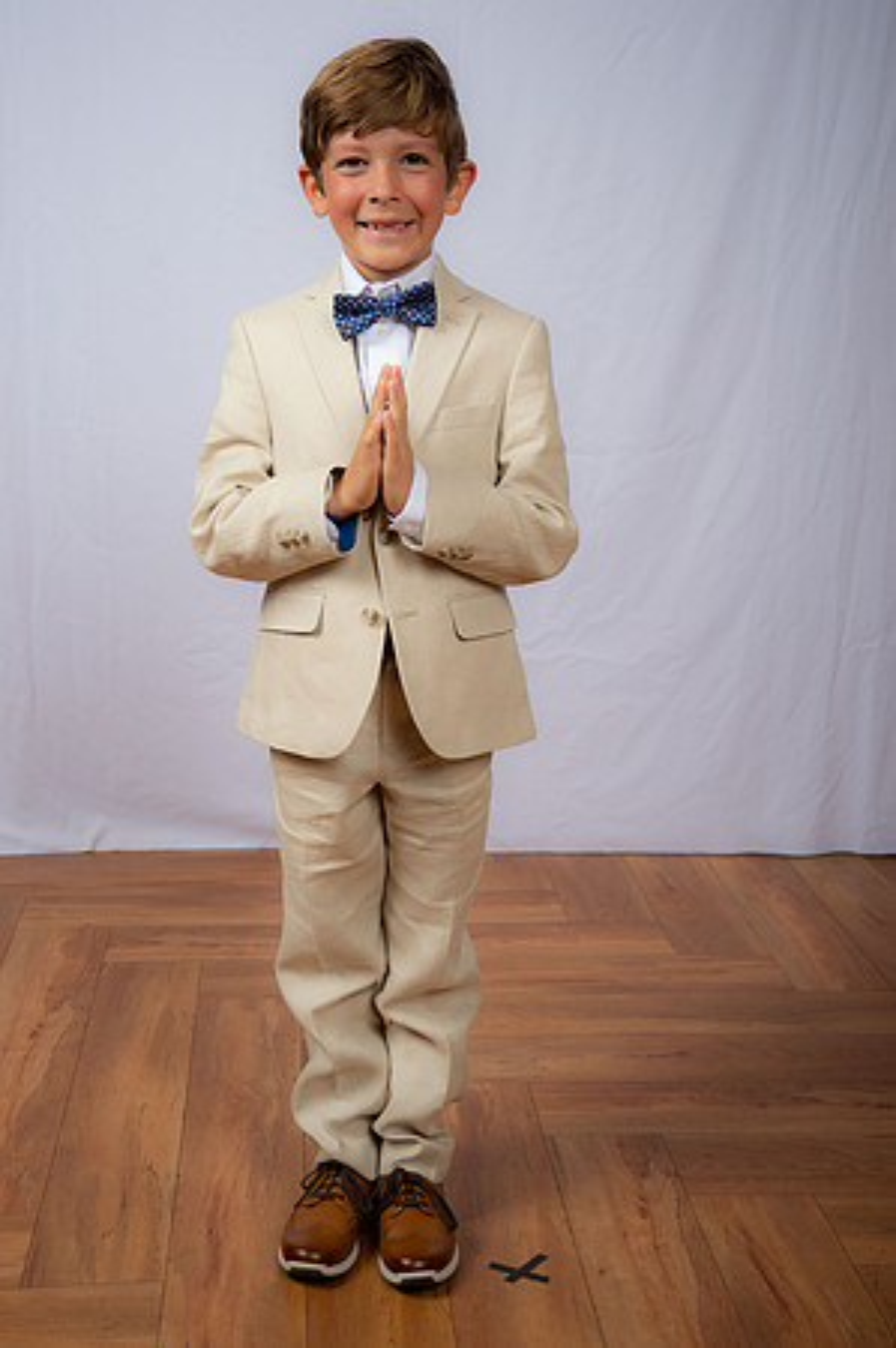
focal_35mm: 50
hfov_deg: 26.9
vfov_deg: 39.6
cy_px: 674
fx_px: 1871
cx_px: 448
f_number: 6.3
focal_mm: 50
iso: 250
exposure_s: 1/160
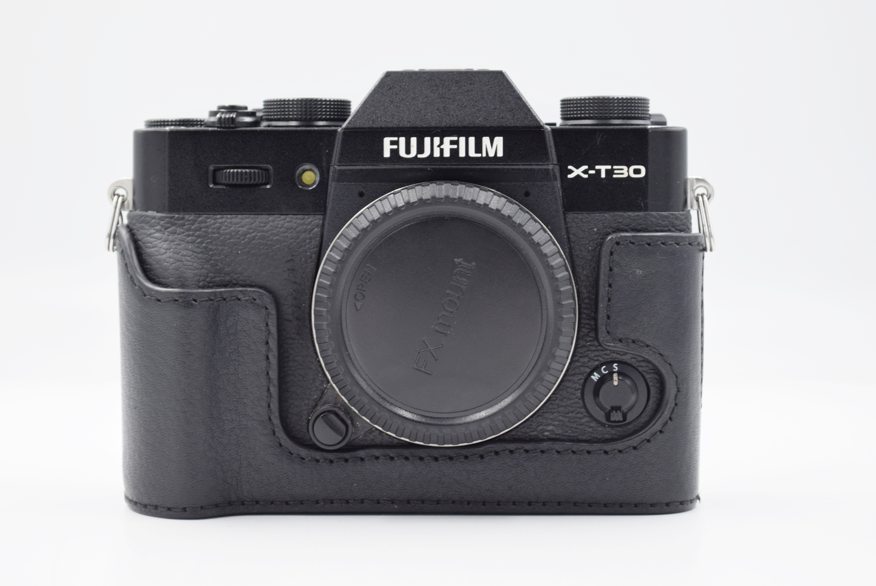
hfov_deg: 24.6
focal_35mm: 82
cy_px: 293
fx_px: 2009
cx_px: 438
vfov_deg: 16.6
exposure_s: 1/125
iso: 400
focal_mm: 55
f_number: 7.1
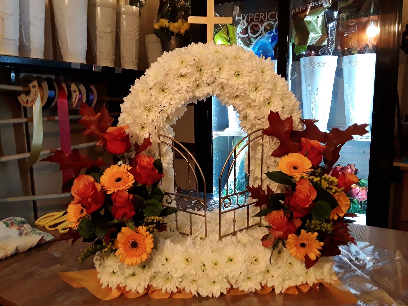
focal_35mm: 27
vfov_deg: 51.4
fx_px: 318
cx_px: 204
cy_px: 153
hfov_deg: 65.3
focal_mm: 2.91
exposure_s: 1/33
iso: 200
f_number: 1.9
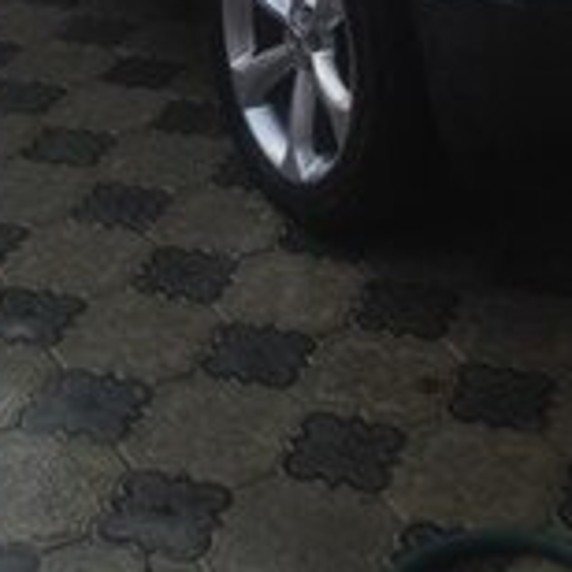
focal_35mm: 94
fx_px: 1757
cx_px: 401
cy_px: -286
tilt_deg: -8.8
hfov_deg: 18.4
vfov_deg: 16.8
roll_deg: +0.3
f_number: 2.4
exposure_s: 1/60
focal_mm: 4.12
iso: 50
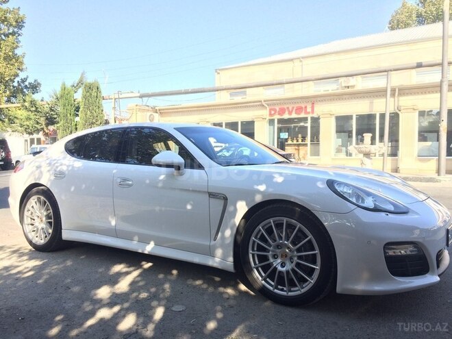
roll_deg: +0.6
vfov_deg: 48.2
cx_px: 226
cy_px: 170
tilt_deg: -3.4
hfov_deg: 61.7
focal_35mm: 29
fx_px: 379
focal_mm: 4.15
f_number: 2.2
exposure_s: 1/570
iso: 32
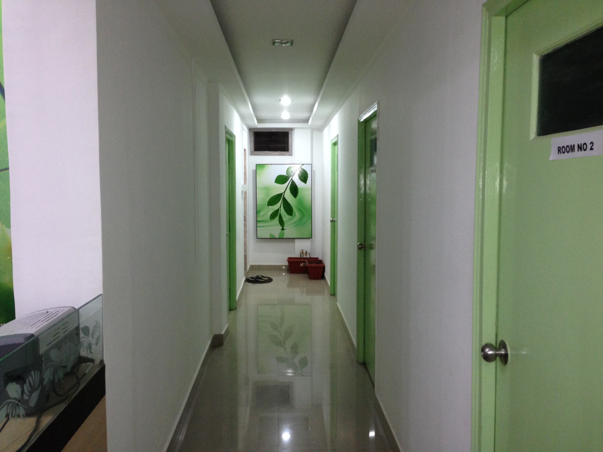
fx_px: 575
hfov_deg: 55.4
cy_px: 226
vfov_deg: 42.9
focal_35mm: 33
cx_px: 302
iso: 160
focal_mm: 4.12
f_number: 2.4
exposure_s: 1/20
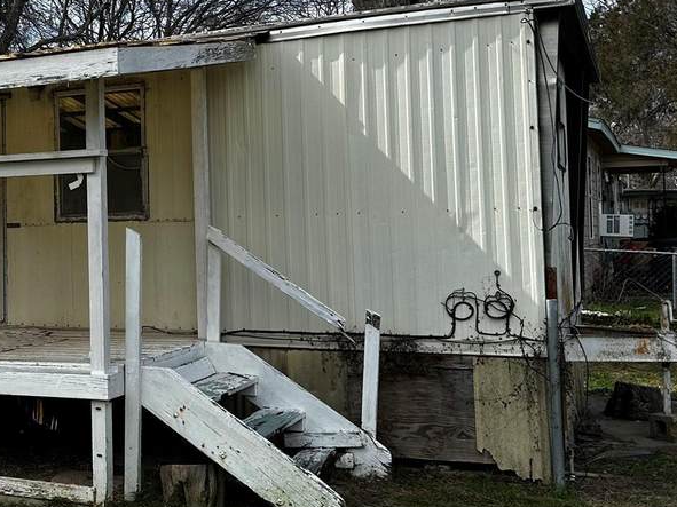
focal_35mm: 52
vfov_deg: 27.9
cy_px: 190
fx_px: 1017
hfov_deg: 34.9
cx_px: 80
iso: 80
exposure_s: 1/4016
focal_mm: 6.86
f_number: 1.78
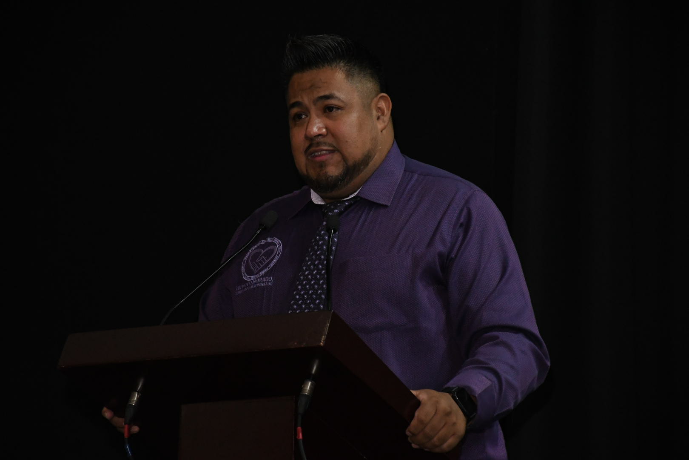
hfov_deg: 10.5
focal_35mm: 195
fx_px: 3732
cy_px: 230
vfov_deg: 7.0
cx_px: 344
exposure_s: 1/125
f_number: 5.6
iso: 5000
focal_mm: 130
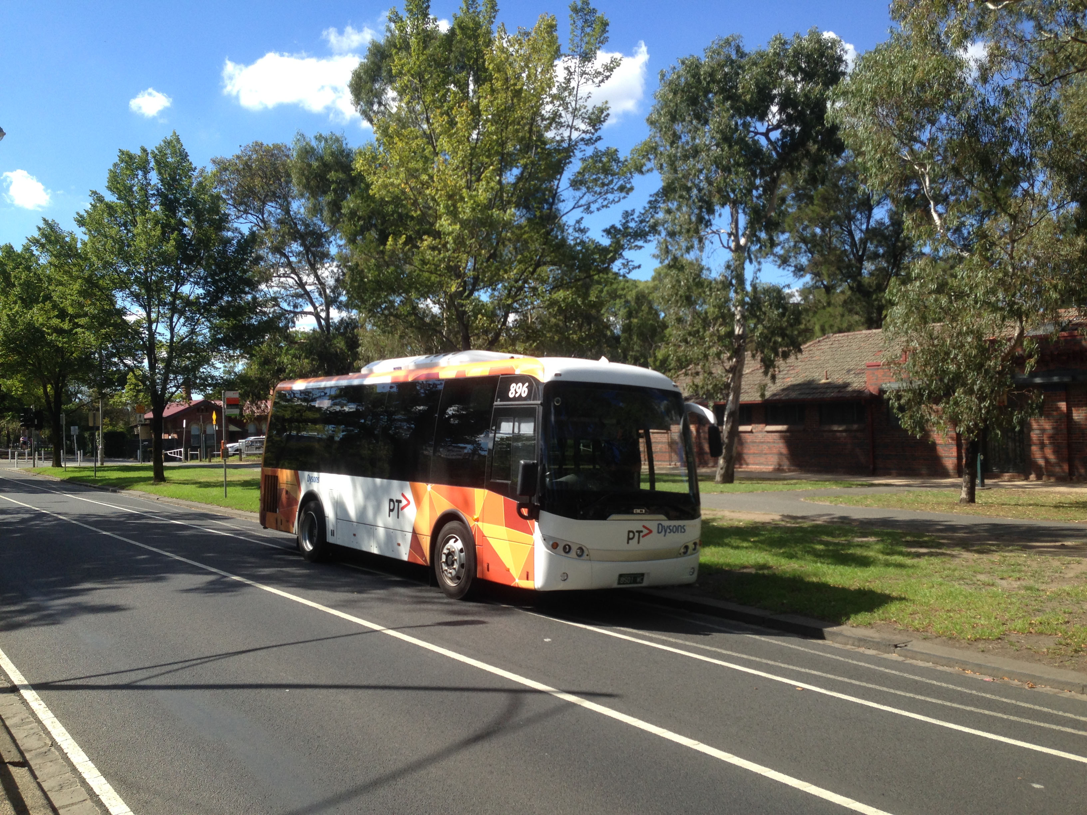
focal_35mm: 33
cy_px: 408
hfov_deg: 55.4
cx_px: 544
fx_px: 1036
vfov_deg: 42.9
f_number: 2.4
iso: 50
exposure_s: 1/847
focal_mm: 4.12
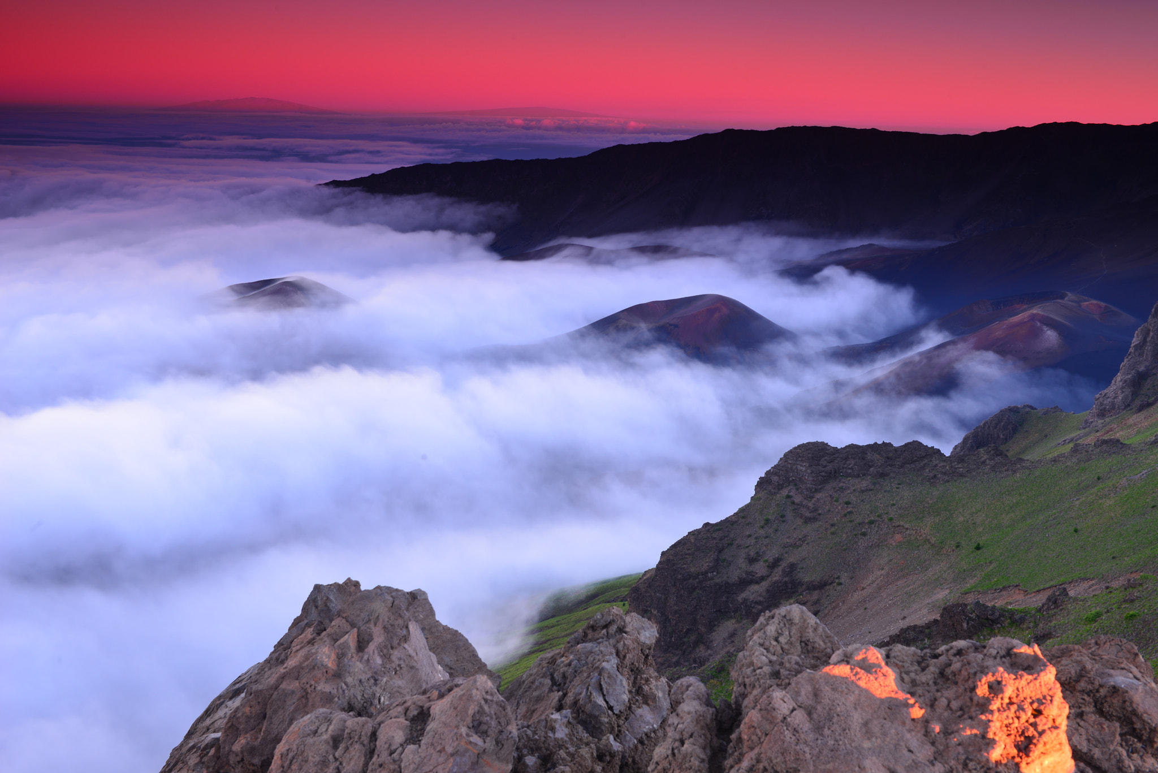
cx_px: 579
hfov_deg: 53.1
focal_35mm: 36
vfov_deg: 36.9
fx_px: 1158
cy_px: 386
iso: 100
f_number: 14
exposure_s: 5
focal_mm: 36
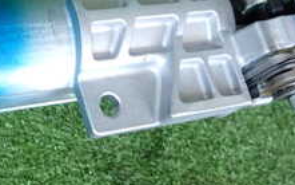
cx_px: 39
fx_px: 579
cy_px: 21
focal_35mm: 72
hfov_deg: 27.7
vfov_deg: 17.8
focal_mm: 4.5
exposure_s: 1/80
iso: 200
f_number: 2
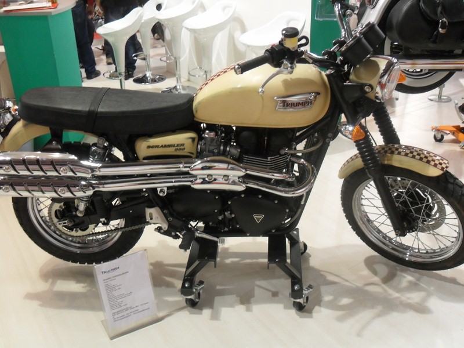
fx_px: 469
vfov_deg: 40.7
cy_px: 174
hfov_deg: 52.6
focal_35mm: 35
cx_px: 232
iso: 200
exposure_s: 1/30
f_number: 2.8
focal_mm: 6.2
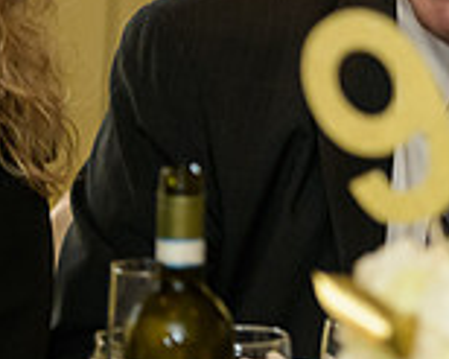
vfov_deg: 4.0
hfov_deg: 4.9
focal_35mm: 388
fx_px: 5153
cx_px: 764
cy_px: 7
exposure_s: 1/125
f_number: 3.2
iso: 1600
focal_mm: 110
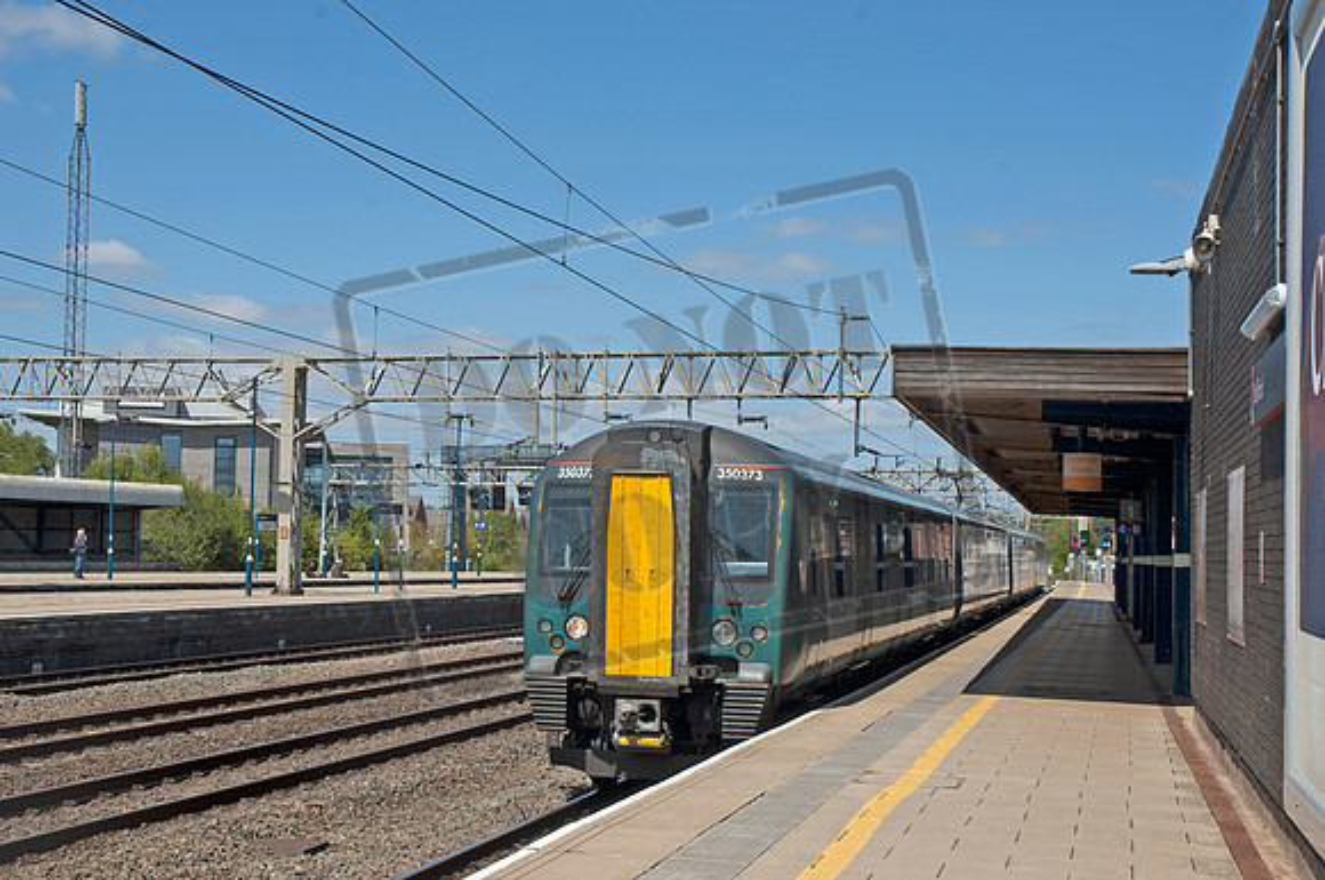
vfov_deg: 26.4
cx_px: 662
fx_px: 1874
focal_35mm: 51
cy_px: 440
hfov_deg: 38.9
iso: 200
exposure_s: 1/320
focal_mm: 34
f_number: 9
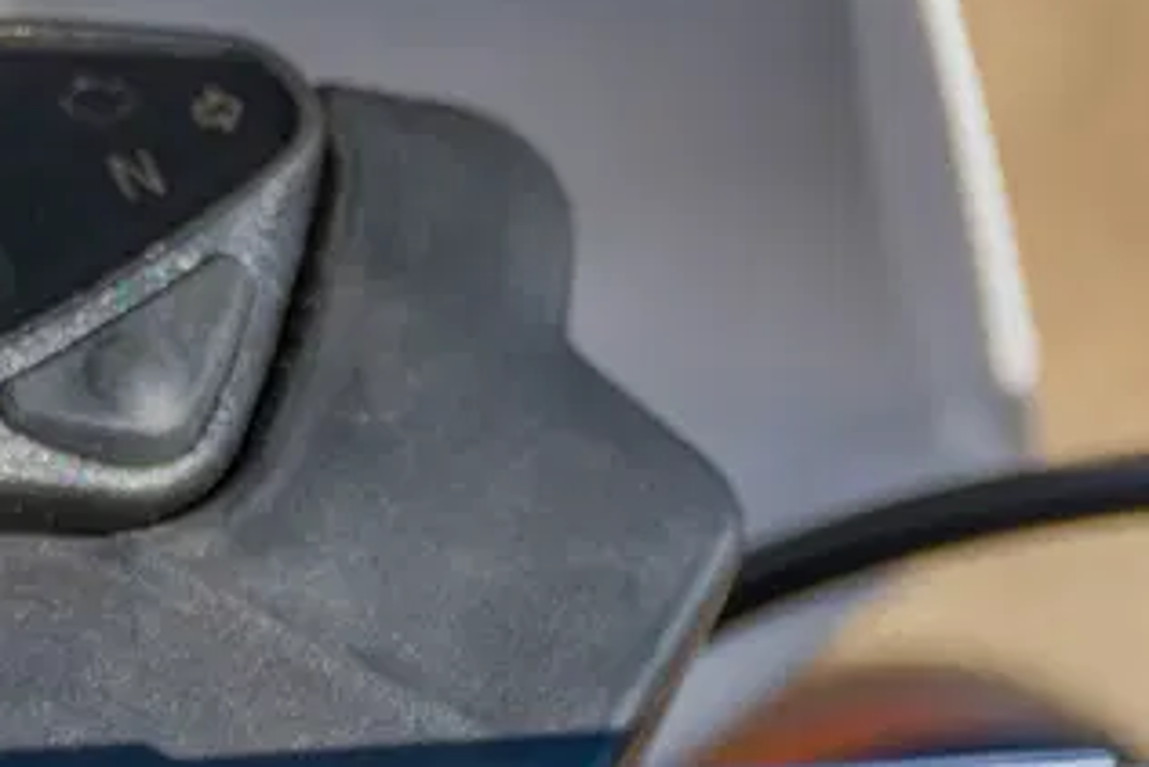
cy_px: 483
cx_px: -233
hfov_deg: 5.2
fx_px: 12545
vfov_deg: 3.5
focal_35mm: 393
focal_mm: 69
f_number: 4
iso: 100
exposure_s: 1/800
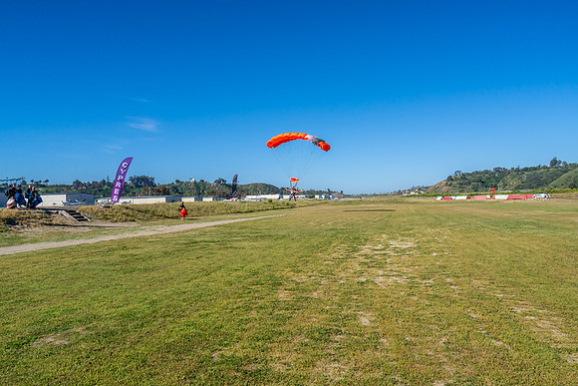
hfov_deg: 69.4
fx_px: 418
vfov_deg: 49.6
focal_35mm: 26
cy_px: 193
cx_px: 289
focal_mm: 26
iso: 800
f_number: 11
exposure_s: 1/1600
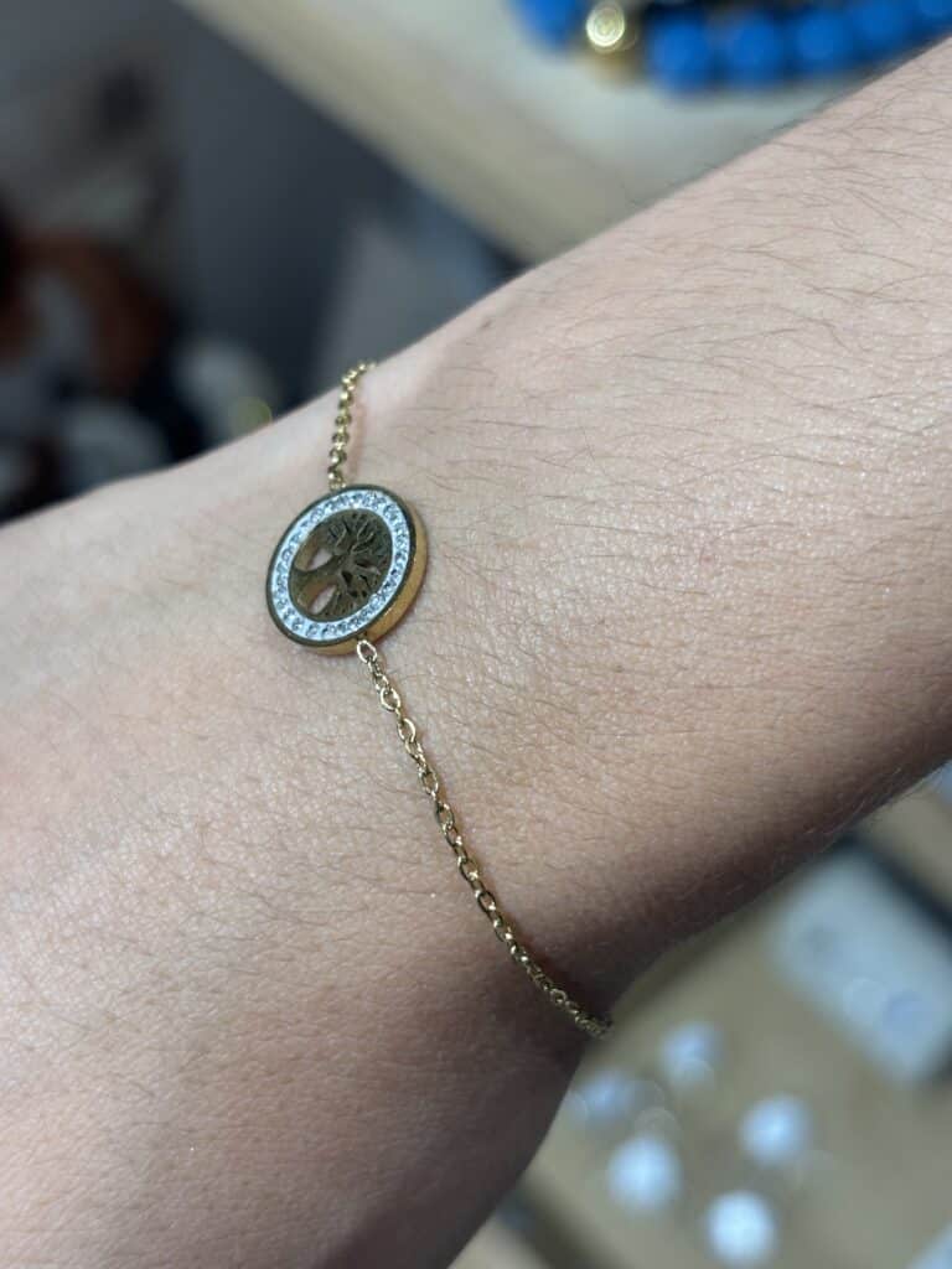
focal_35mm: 52
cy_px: 634
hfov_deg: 28.0
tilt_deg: -53.2
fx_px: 1907
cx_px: 476
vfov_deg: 36.8
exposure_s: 1/50
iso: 25
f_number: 1.6
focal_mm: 5.96
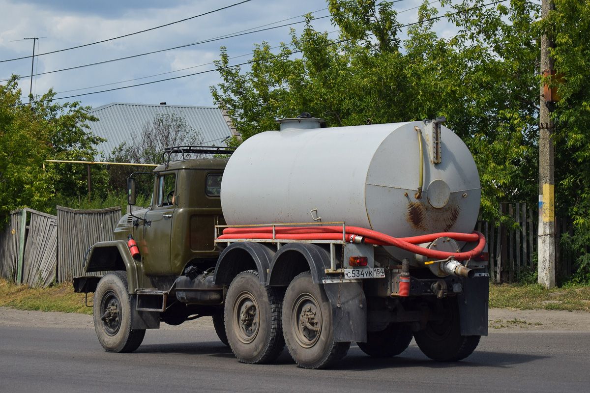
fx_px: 1352
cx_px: 295
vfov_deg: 16.6
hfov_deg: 24.6
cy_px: 196
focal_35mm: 82
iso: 100
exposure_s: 1/800
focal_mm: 55
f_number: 5.6
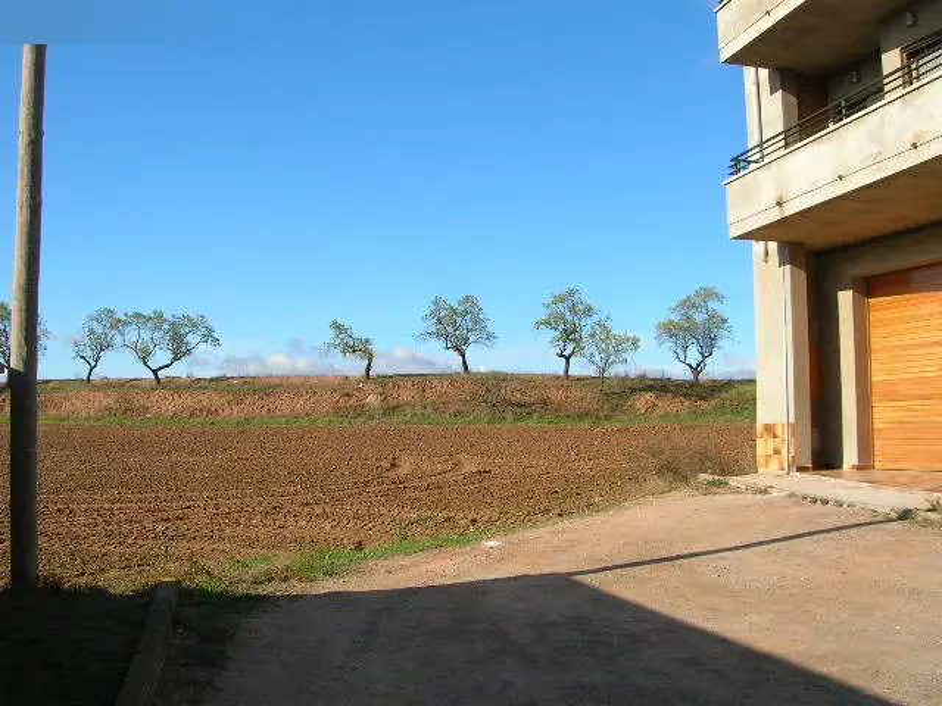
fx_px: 925
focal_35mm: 34
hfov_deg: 54.0
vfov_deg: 41.8
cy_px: 353
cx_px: 471
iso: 50
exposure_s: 1/318
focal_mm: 5.7
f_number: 4.9
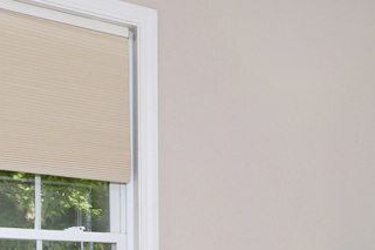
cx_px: 738
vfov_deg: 17.4
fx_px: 729
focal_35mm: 70
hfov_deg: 18.9
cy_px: 382
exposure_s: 1/160
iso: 400
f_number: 8
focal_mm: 14
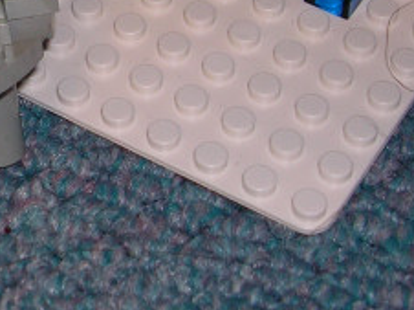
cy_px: 2
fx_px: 1458
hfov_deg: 15.9
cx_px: 7
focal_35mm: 122
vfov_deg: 12.0
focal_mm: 6.6
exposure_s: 1/60.1
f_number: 3
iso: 50
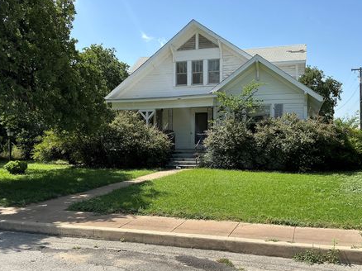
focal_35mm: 32
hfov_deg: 56.8
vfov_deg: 44.1
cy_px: 146
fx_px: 334
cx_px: 181
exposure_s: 1/1451
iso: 25
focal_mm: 3
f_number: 1.8
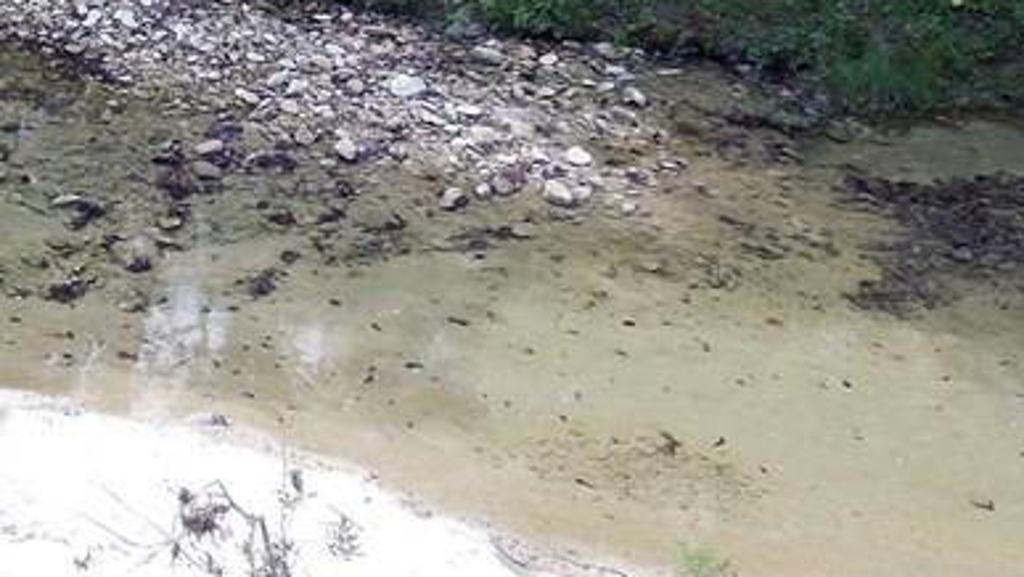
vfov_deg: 16.4
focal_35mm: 72
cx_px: -191
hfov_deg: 26.3
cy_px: -29
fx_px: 1956
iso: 100
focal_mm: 4.5
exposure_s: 1/320
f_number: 3.3
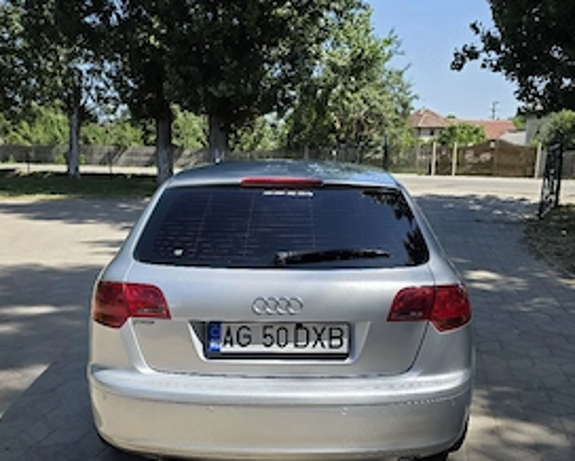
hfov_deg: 54.2
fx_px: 562
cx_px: 285
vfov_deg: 44.5
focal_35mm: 33
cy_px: 262
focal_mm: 6.3
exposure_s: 1/3333
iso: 80
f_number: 1.7
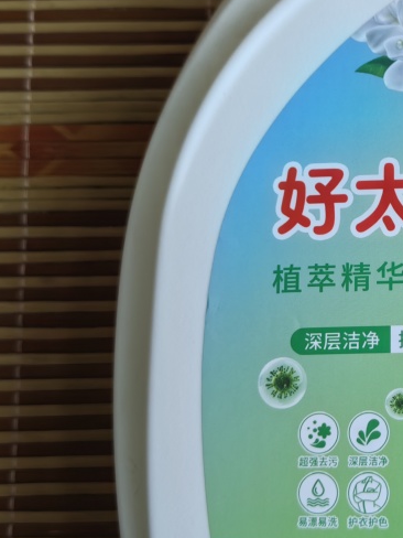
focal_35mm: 59
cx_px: 434
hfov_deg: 23.4
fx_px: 916
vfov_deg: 32.7
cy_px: 253
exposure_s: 1/100
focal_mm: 5.52
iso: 125
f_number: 1.9
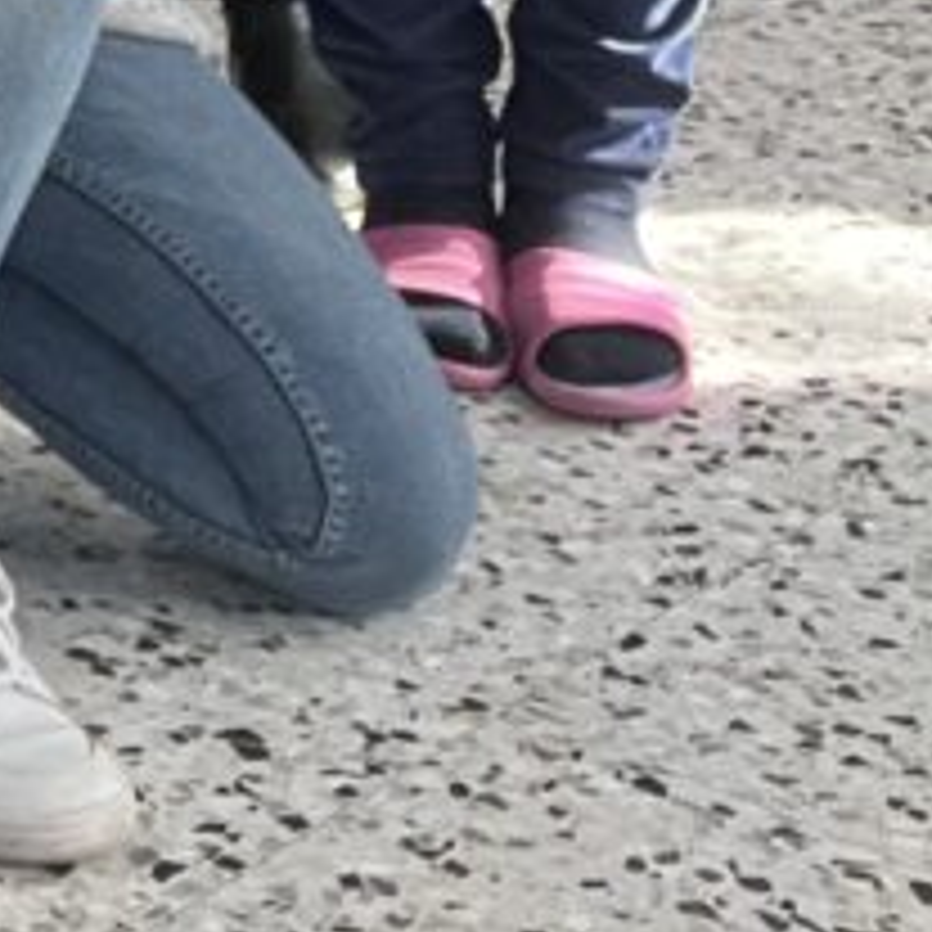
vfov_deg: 12.3
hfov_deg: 13.5
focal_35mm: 119
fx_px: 3625
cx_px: -621
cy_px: -1139
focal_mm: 2.71
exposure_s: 1/40
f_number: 2.2
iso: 160
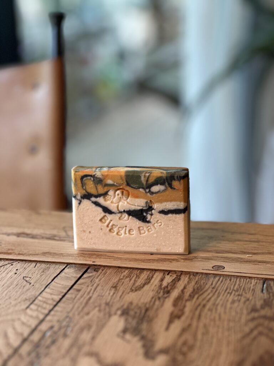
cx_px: 137
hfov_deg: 19.1
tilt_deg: -14.3
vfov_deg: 25.3
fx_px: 813
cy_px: 183
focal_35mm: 77
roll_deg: +1.5
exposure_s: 1/60
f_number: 2.8
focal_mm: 9
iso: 160
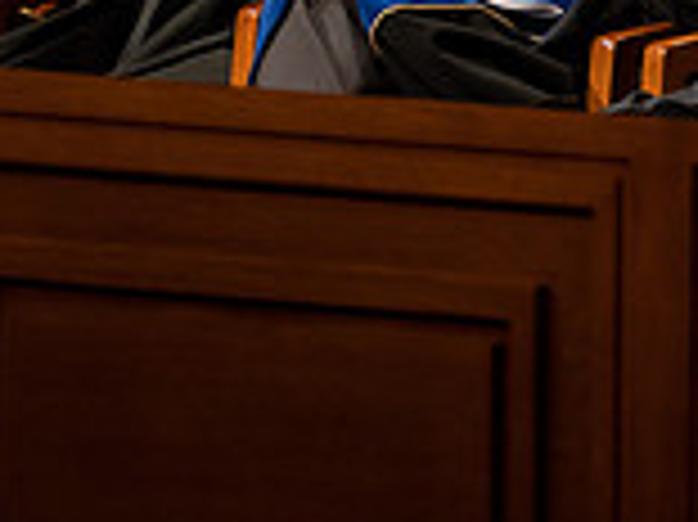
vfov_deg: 1.8
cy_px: -100
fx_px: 16502
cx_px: 498
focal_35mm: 819
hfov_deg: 2.4
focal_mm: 190
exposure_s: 1/250
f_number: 2.8
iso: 1250
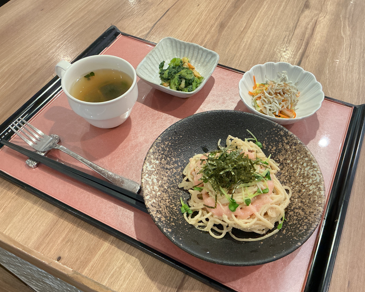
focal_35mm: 31
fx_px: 335
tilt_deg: -52.5
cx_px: 187
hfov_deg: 57.2
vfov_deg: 47.1
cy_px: 142
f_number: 1.8
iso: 200
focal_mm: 3
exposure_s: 1/60
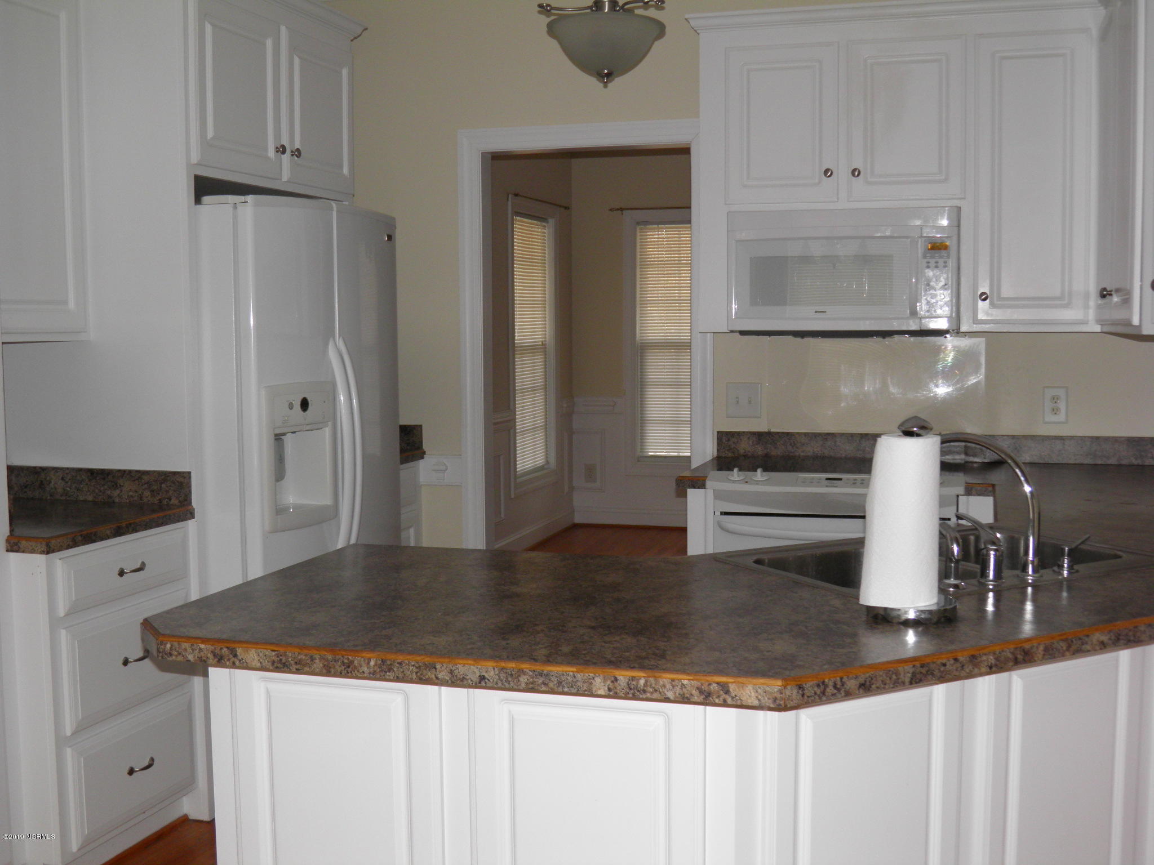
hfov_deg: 47.9
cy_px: 432
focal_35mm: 39
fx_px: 1300
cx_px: 577
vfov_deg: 36.8
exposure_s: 1/60
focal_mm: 7.1
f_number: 3.2
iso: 100
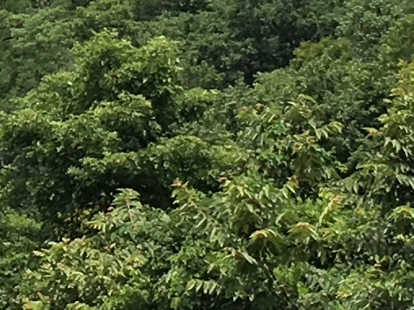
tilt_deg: +0.0
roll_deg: -1.5
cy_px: -178
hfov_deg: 8.3
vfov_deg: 6.4
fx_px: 2751
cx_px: -319
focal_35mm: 230
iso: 25
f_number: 2.2
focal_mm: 4.15
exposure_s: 1/2747
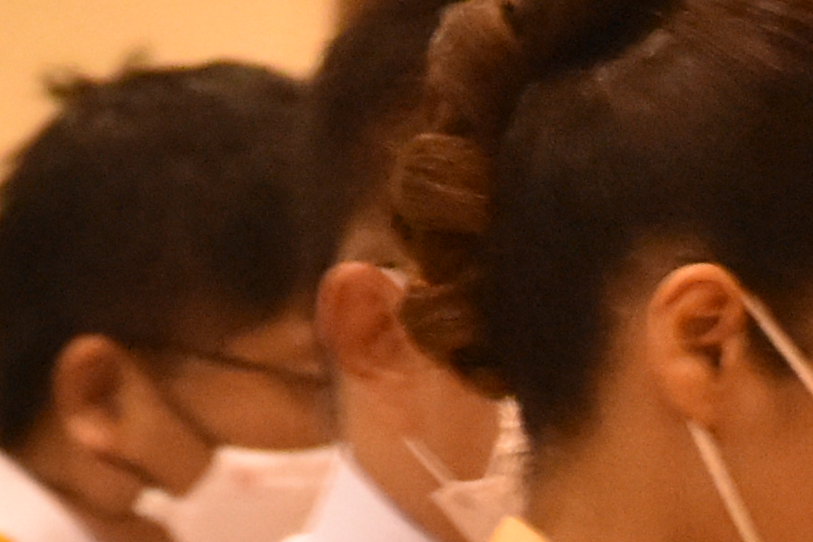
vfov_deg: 1.3
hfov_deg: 2.0
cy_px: 1147
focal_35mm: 1038
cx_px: 1042
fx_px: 23450
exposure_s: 1/80
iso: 4000
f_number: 5.6
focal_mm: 105
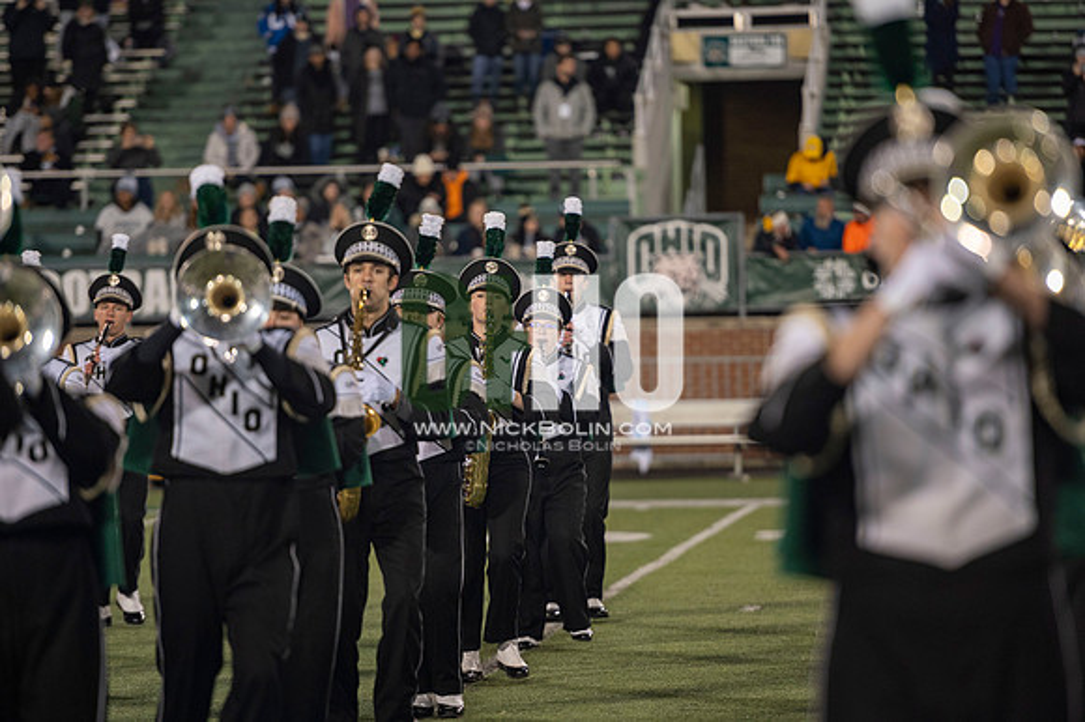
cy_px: 361
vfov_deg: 6.9
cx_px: 542
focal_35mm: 200
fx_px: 6024
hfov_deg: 10.3
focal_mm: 200
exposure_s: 1/500
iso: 1000
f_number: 2.8
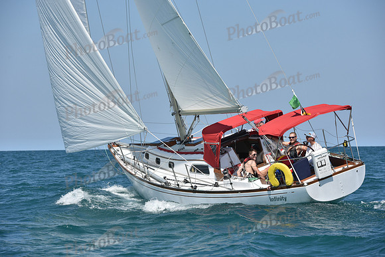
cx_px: 192
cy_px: 128
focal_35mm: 160
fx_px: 1711
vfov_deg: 8.6
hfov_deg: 12.8
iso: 250
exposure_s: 1/1250
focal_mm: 160
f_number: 8
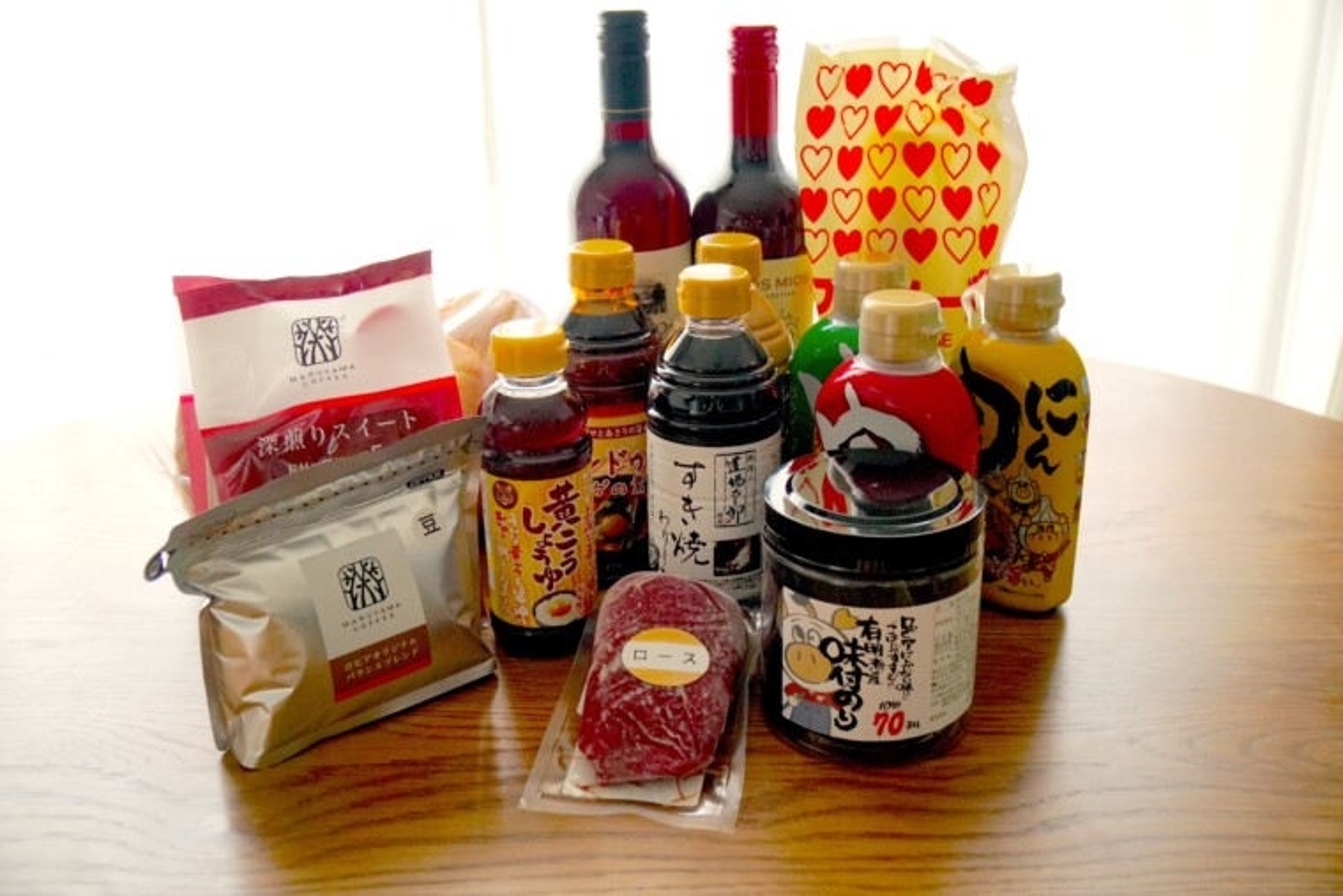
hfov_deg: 53.1
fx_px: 1343
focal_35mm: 36
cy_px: 448
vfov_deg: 36.9
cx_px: 672
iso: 800
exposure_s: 1/160
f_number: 4
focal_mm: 24
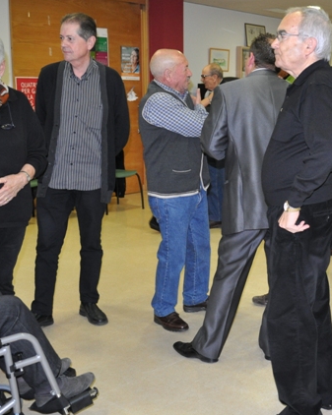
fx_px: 590
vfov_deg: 38.8
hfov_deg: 30.0
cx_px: 302
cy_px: 212
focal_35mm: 48
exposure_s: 1/60
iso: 800
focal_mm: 18
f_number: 3.5
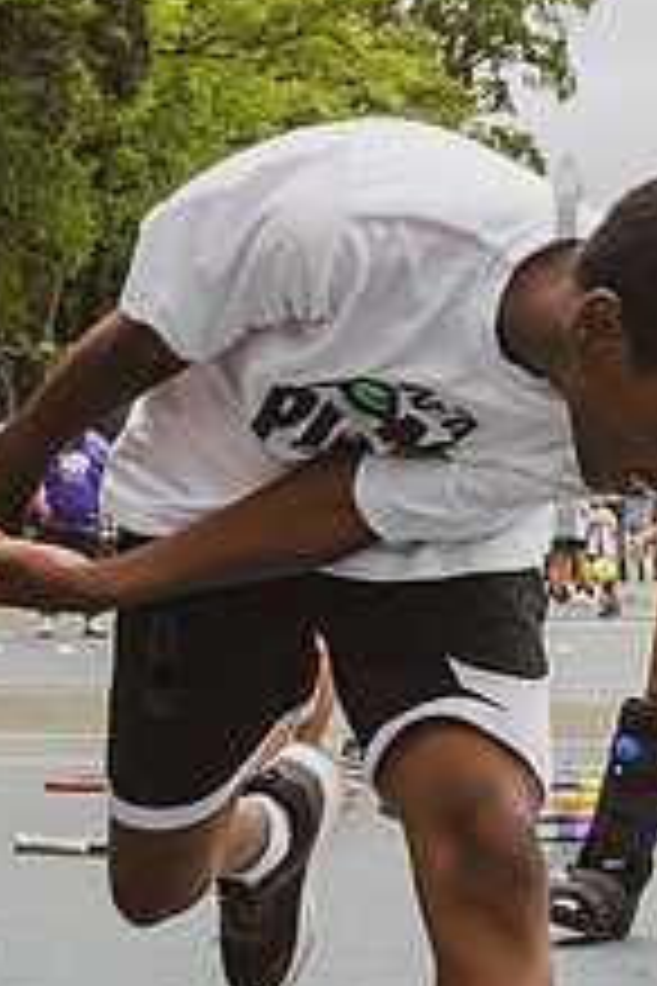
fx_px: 3367
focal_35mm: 123
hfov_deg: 11.1
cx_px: 635
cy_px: 513
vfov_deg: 16.7
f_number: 5
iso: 1000
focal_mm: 40
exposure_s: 1/2500
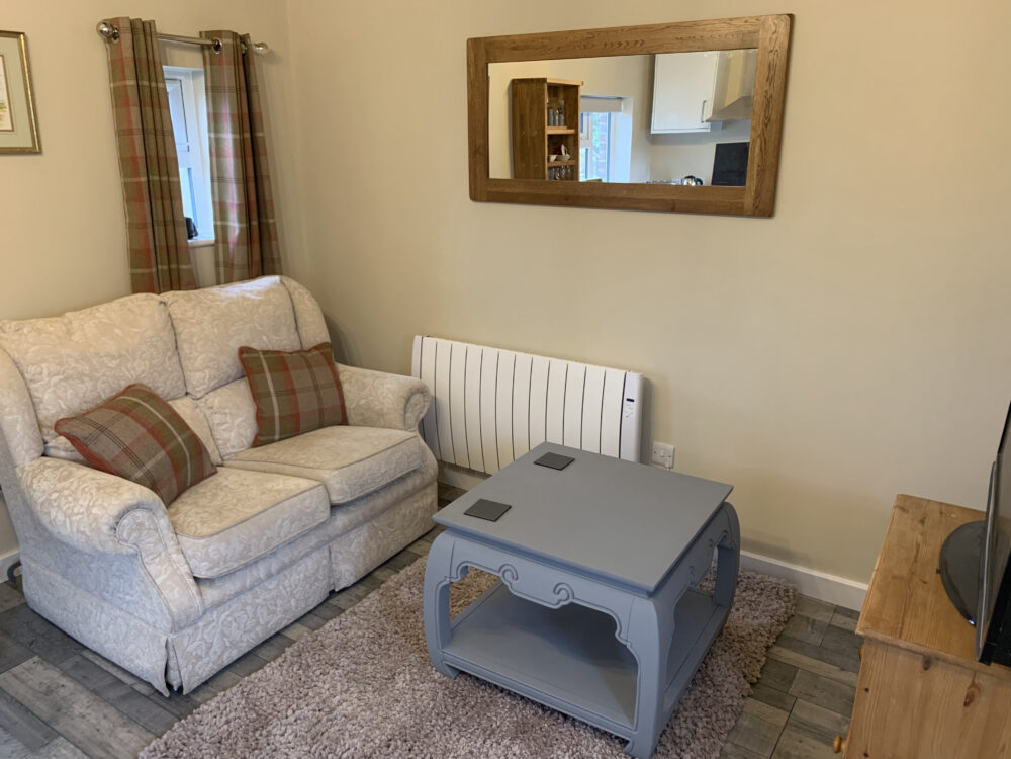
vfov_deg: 53.1
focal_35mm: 26
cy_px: 380
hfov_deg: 67.3
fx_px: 759
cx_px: 506
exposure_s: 1/50
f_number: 1.8
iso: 100
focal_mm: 4.2
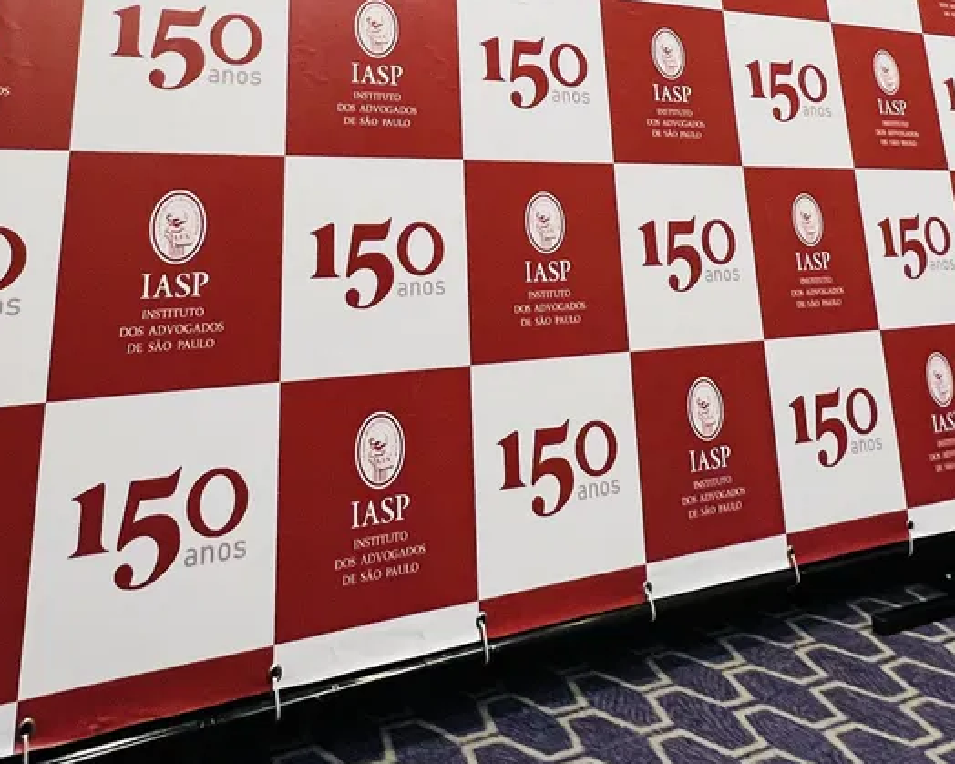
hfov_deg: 56.9
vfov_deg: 38.4
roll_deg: +0.8
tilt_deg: +18.2
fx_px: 876
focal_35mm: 31
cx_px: 401
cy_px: -89
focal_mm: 1.57
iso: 250
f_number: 1.8
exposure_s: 1/120
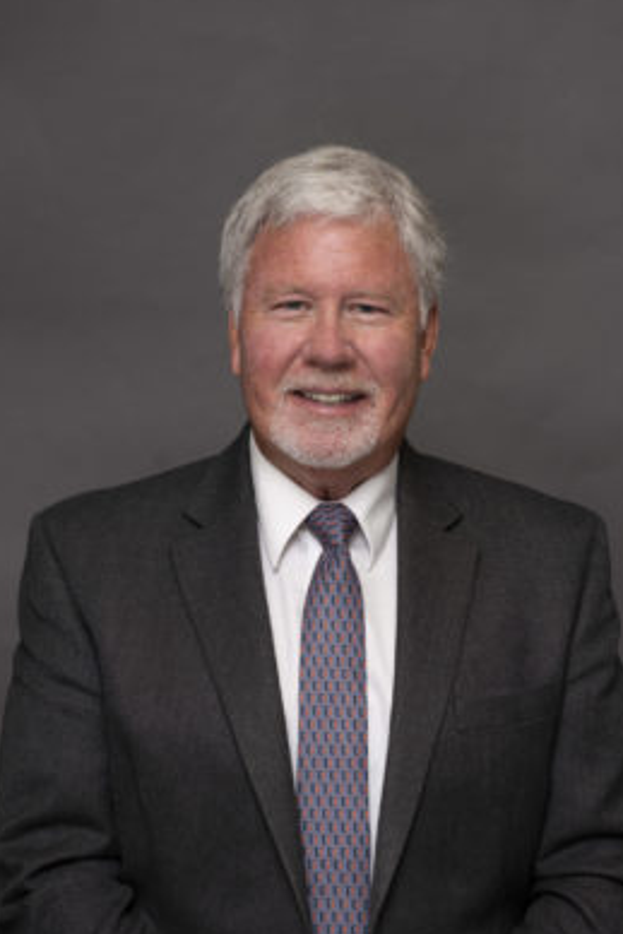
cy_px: 450
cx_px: 303
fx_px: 2386
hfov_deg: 14.9
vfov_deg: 22.1
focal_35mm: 92
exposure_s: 1/200
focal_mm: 85
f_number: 4
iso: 100
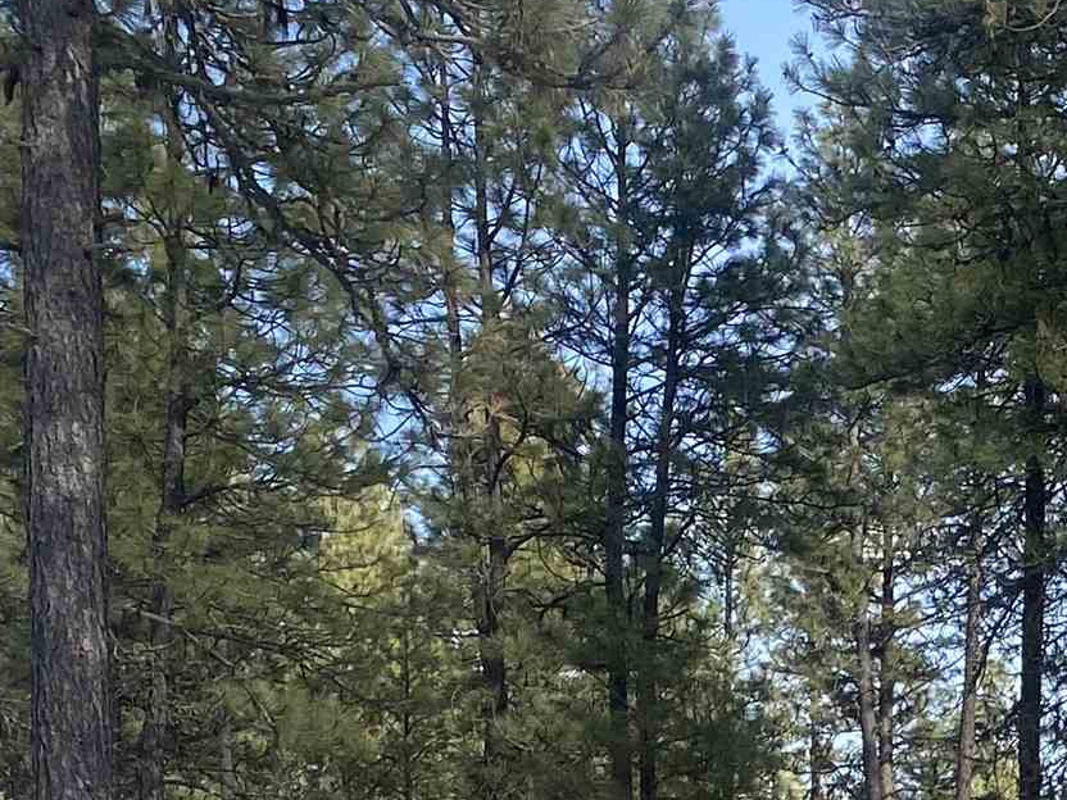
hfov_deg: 18.4
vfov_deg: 13.9
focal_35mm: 96
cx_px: 1549
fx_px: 2959
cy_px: 1377
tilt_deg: -0.3
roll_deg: +2.5
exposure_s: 1/1484
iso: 32
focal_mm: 4.25
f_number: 1.8
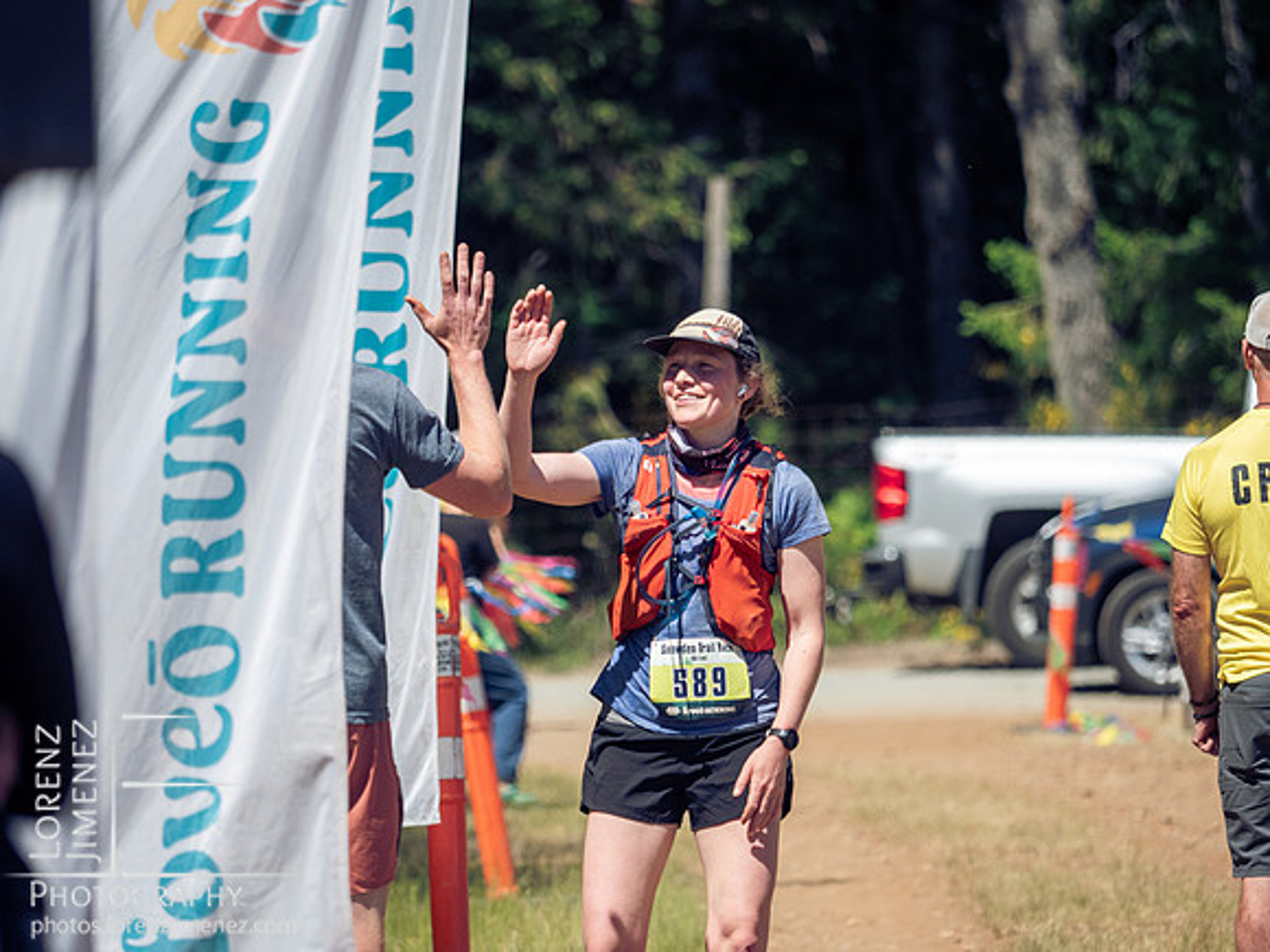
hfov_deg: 6.6
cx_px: 635
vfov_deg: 5.0
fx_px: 11006
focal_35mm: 300
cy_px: 476
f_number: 2.8
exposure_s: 1/3200
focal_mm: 150
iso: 320
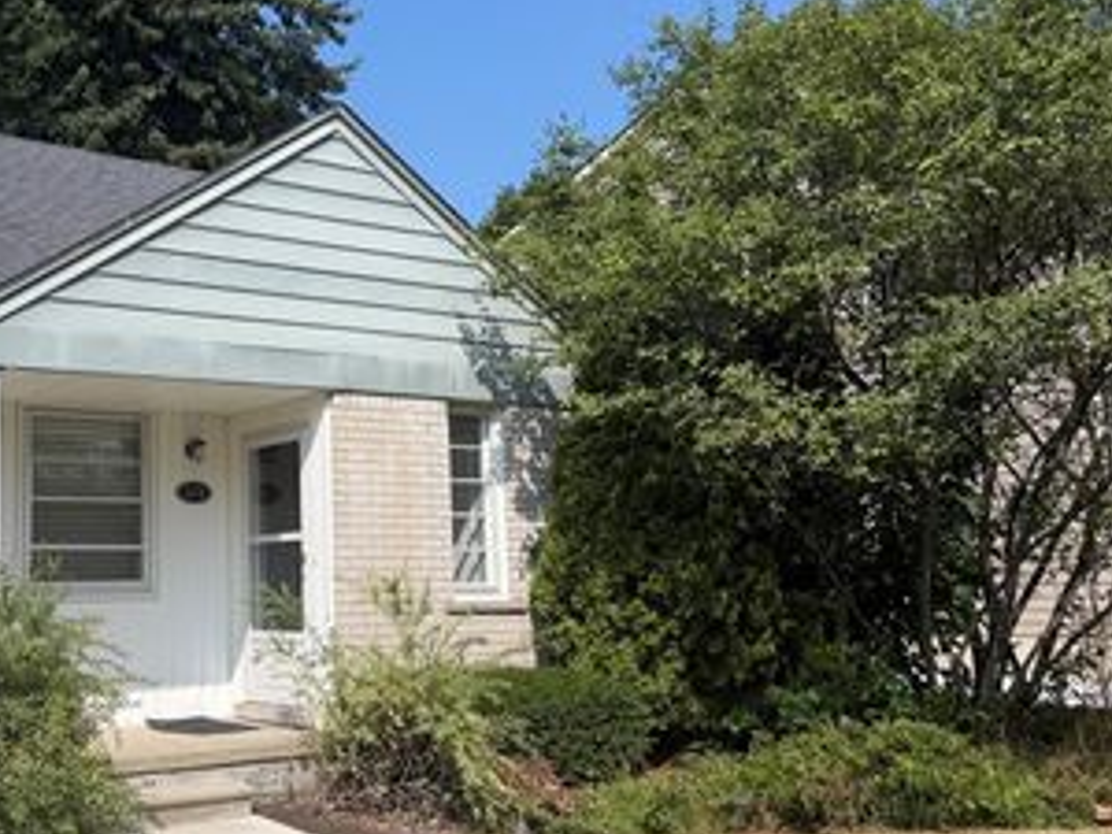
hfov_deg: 45.4
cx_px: 297
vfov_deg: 36.0
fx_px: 1285
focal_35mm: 40
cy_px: 428
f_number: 1.78
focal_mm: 6.76
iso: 80
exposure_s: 1/5714
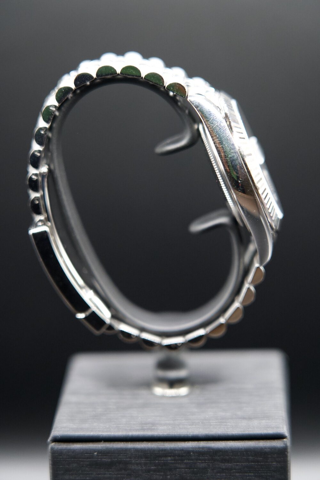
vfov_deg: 19.5
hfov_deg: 13.0
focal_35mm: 105
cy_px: 240
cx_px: 160
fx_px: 1400
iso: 5000
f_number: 4
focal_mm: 105
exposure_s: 1/160
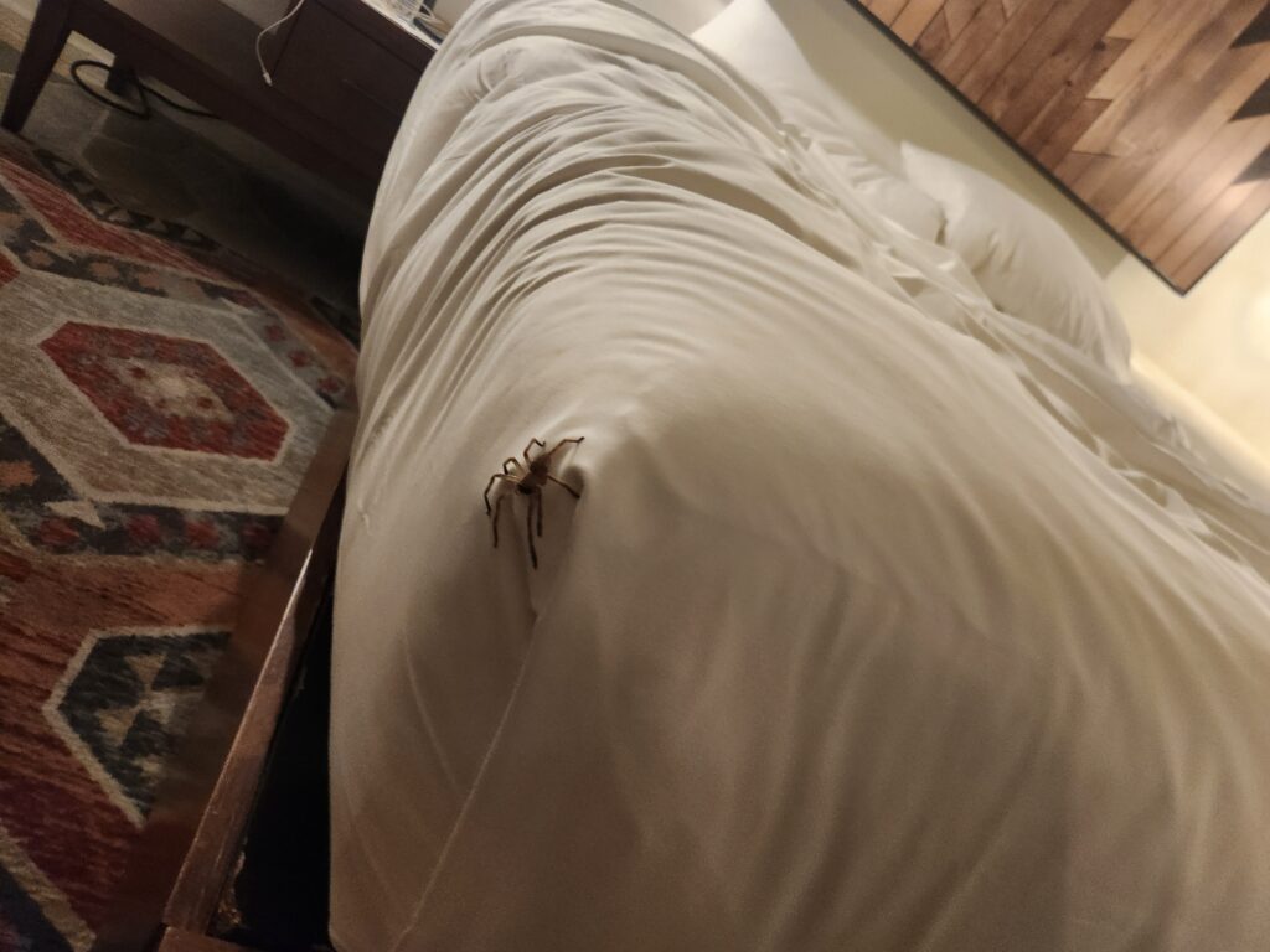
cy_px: 476
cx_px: 635
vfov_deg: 58.9
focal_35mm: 23
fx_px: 844
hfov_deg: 73.9
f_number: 1.8
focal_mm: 5.4
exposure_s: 1/60
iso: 640
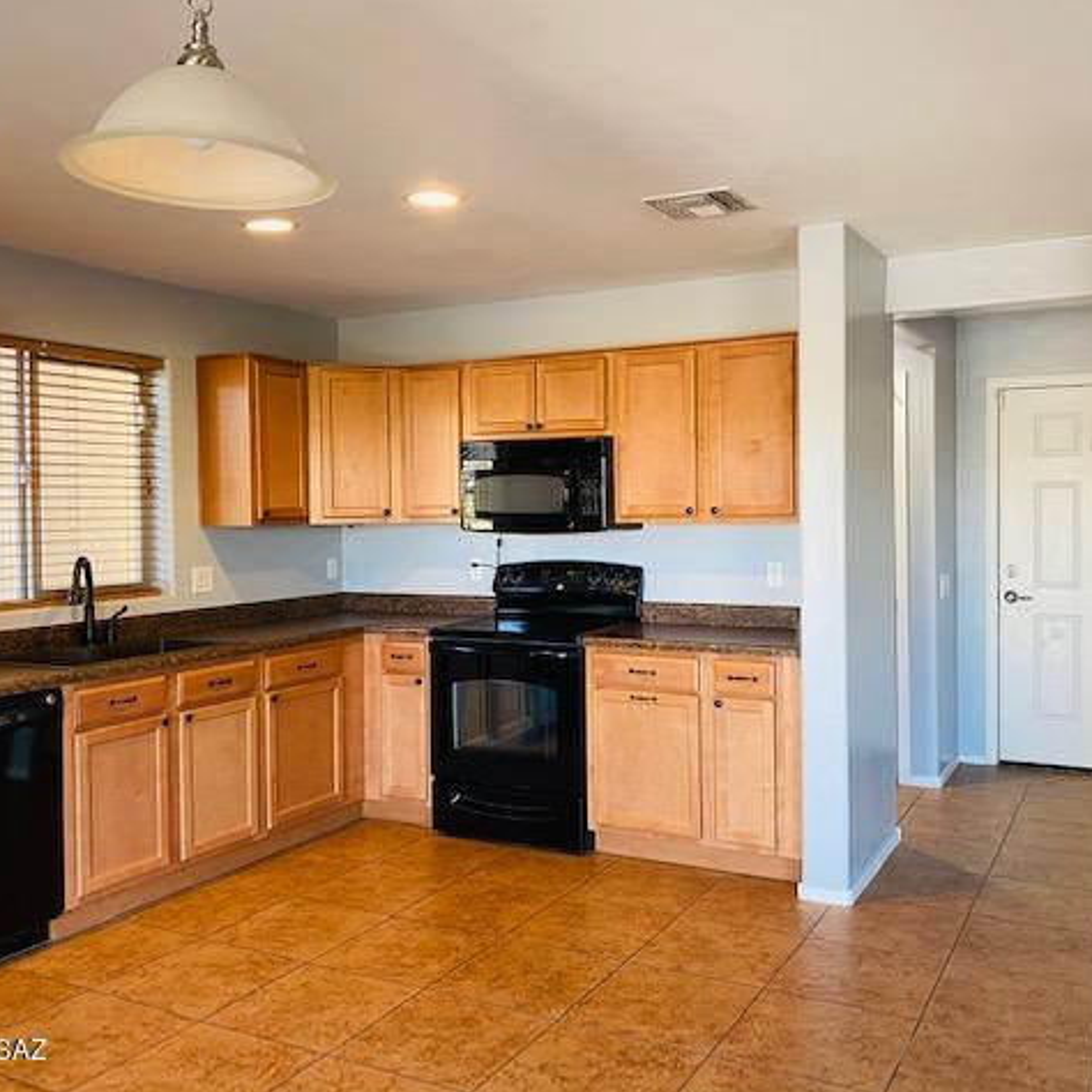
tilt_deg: -0.8
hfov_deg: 52.5
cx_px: 567
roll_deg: +0.5
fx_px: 1106
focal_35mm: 31
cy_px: 544
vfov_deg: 52.5
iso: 160
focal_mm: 4.25
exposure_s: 1/60
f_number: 1.8
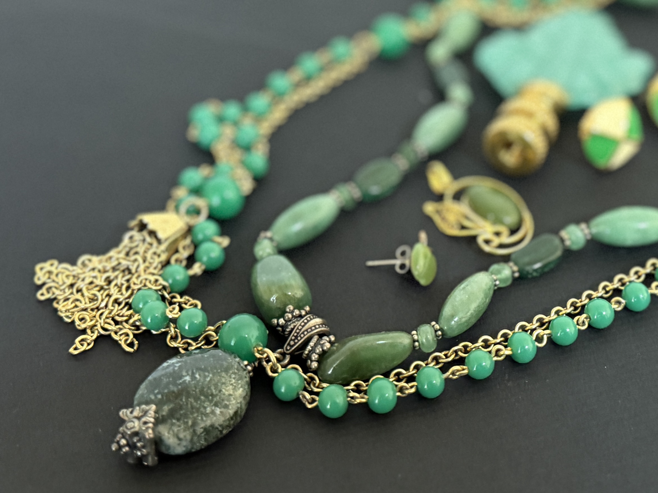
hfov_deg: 71.6
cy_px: 246
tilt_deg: -37.9
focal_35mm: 24
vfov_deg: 56.8
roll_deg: +1.7
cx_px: 329
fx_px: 456
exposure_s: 1/60
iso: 800
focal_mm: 6.76
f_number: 1.78
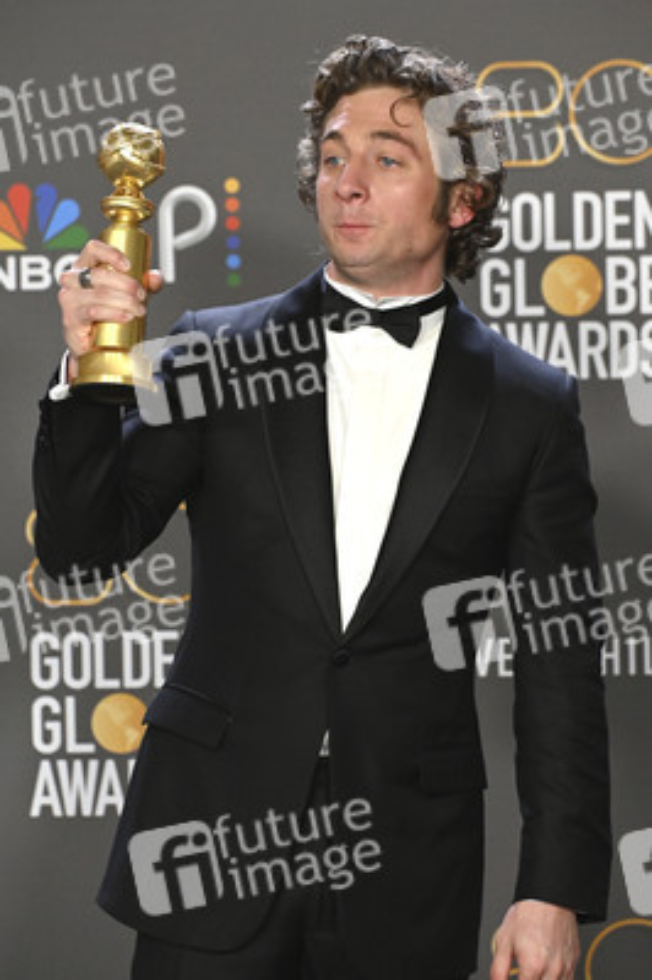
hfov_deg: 8.1
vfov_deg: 12.1
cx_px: 326
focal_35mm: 170
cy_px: 490
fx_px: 4626
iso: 6400
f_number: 8
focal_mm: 170
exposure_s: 1/320
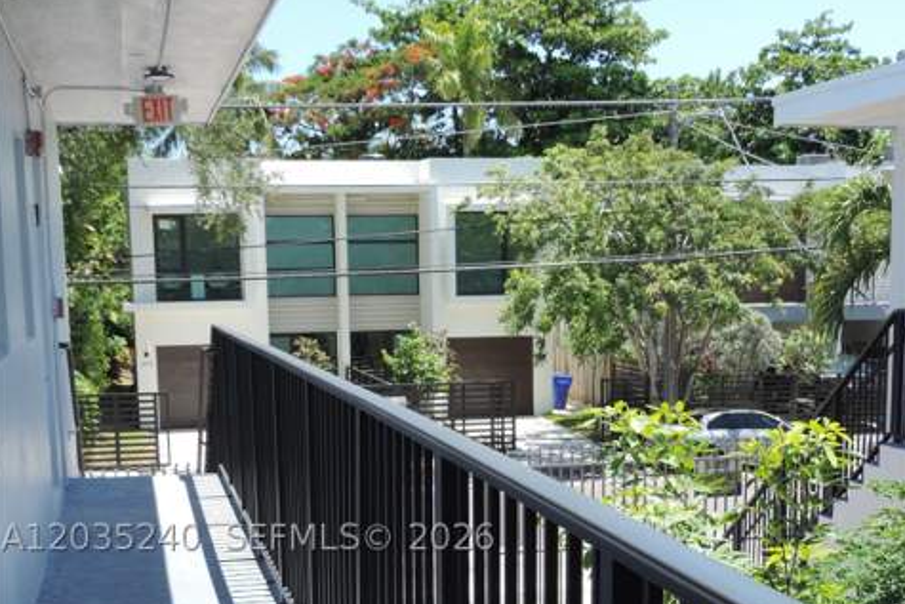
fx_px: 1408
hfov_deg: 35.6
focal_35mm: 56
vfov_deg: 23.6
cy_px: 537
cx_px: 450
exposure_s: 1/400
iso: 80
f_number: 3.3
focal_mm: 7.1
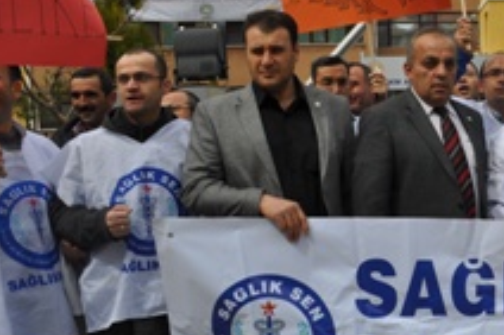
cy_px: 188
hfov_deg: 31.9
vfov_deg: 23.7
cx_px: 521
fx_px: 797
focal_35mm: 57
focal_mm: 18
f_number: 9
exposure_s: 1/320
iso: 200
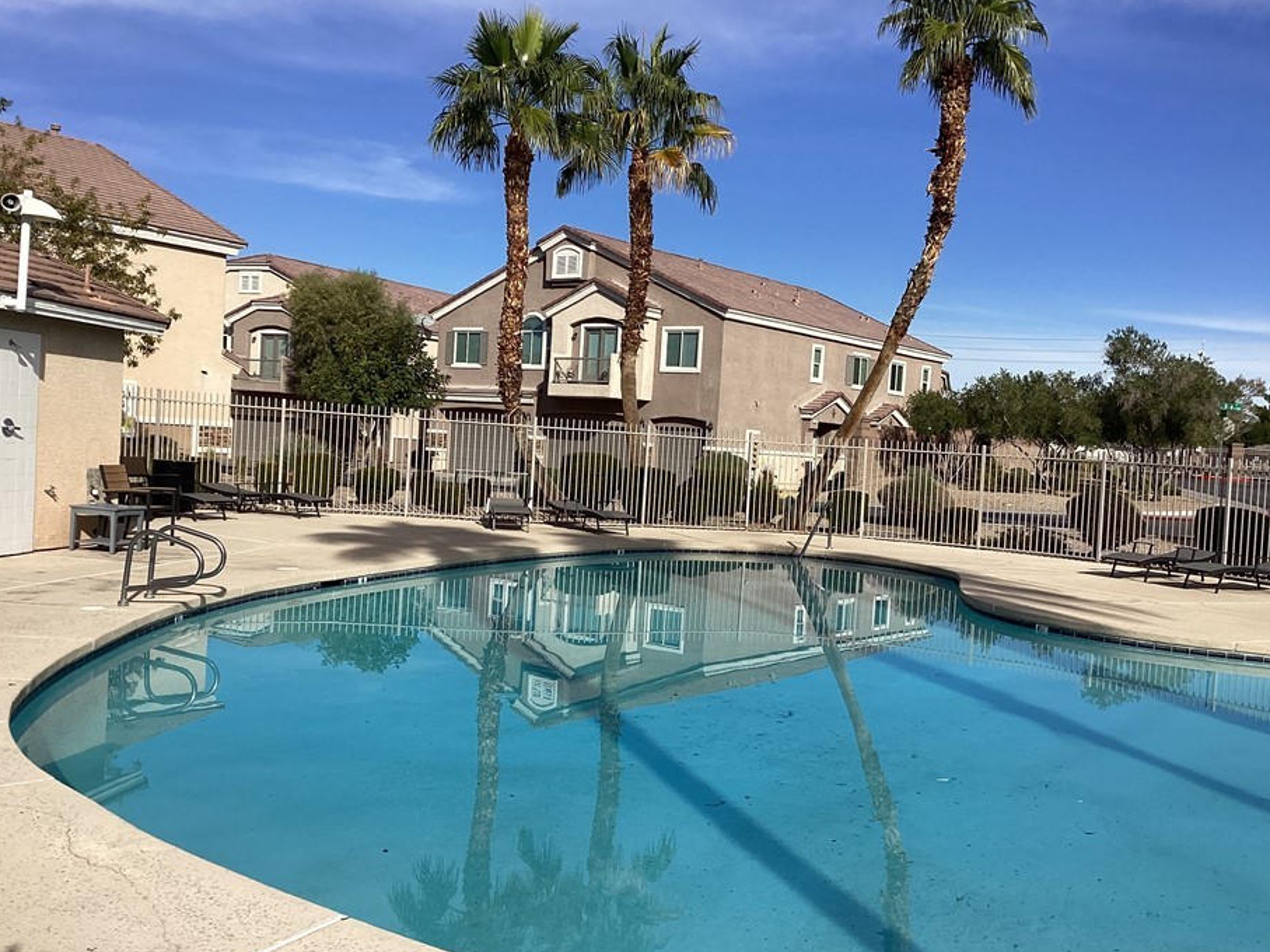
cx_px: 657
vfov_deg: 40.7
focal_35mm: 35
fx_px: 1284
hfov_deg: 52.6
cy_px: 490
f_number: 2.4
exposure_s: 1/2037
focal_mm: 3.3
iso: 25
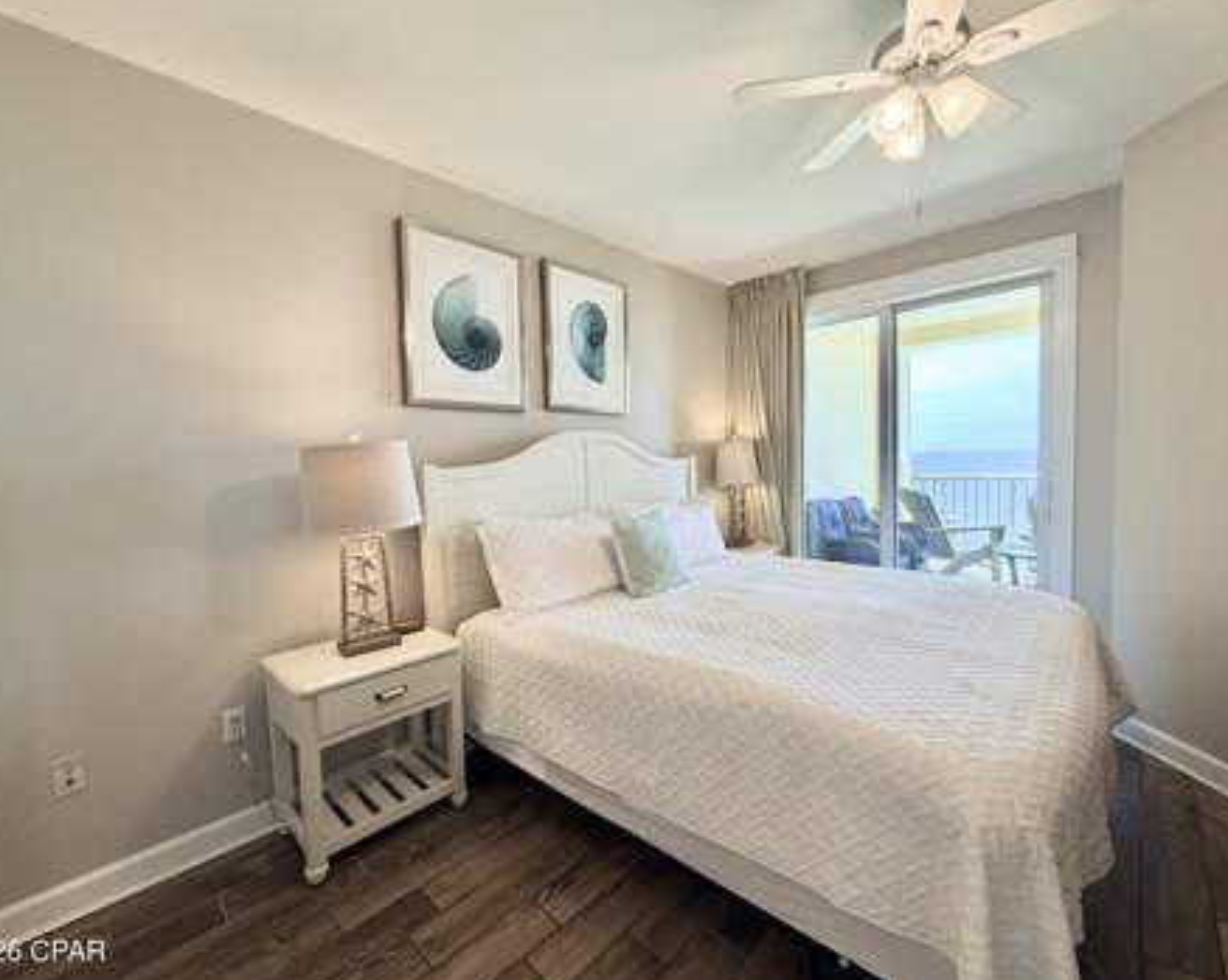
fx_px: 545
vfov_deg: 84.0
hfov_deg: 96.8
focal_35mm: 15
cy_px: 490
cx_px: 610
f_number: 2.2
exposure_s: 1/120
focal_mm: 2.22
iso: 64
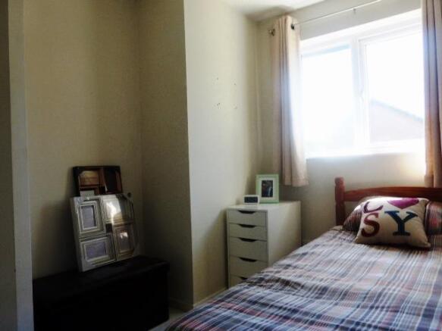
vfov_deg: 54.9
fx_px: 319
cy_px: 166
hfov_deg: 69.4
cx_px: 221
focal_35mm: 25
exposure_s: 1/80
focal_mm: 4.3
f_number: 3.3
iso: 100
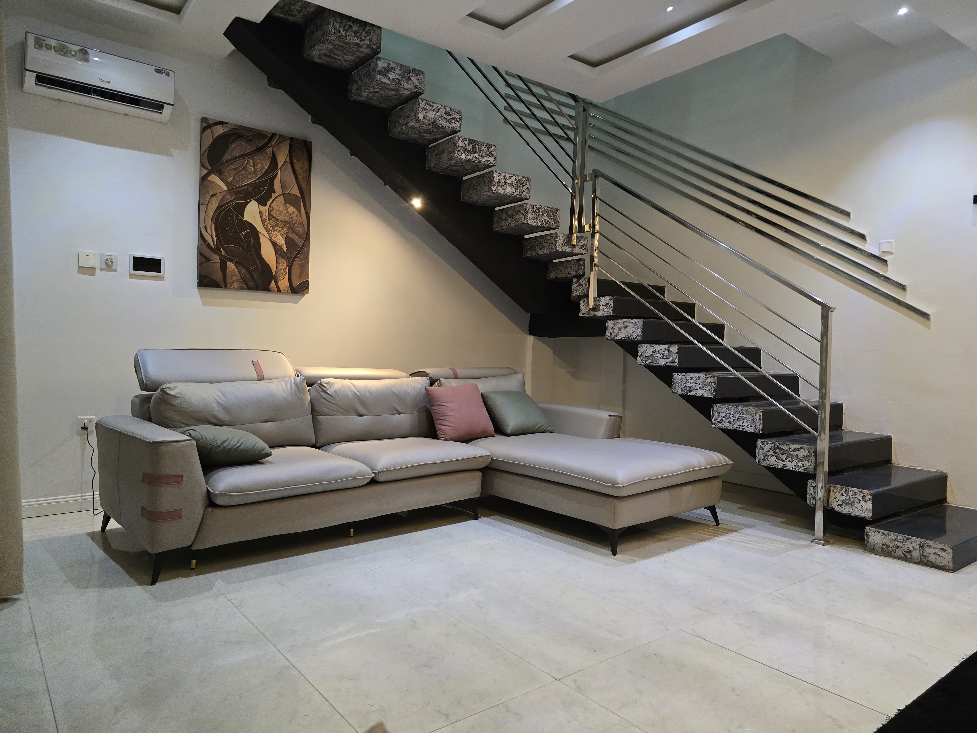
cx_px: 488
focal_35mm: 23
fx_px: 649
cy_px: 366
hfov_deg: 73.9
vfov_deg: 58.9
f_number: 1.7
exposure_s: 1/100
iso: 1250
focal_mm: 6.3
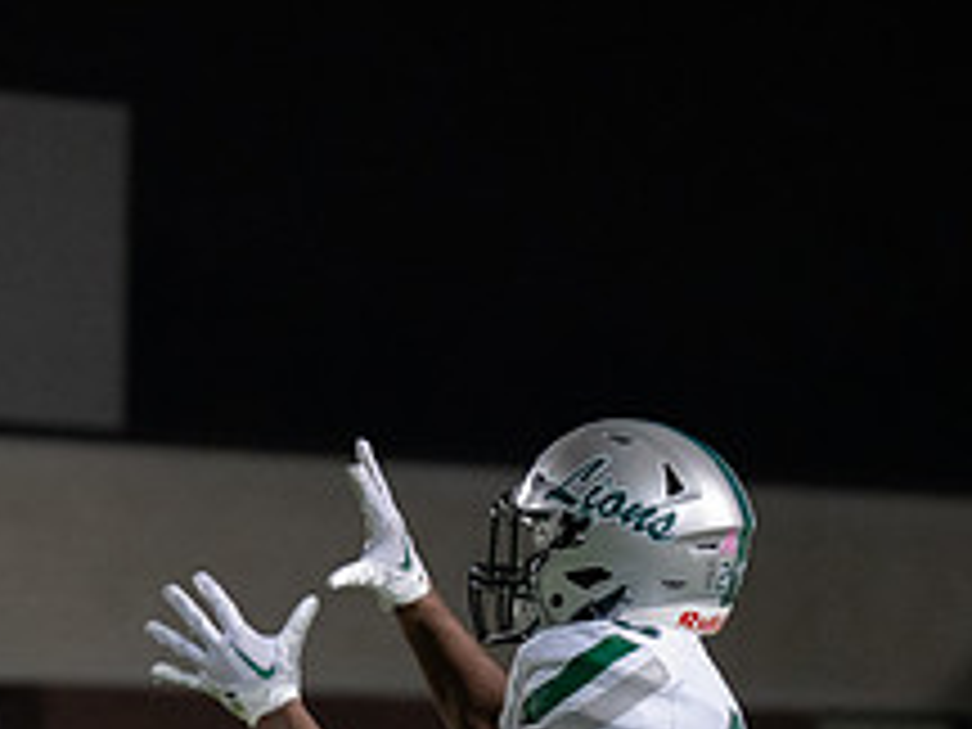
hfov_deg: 5.7
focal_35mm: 347
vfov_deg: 4.3
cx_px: 538
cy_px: 1182
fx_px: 9744
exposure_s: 1/1250
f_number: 2.8
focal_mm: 91
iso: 2500
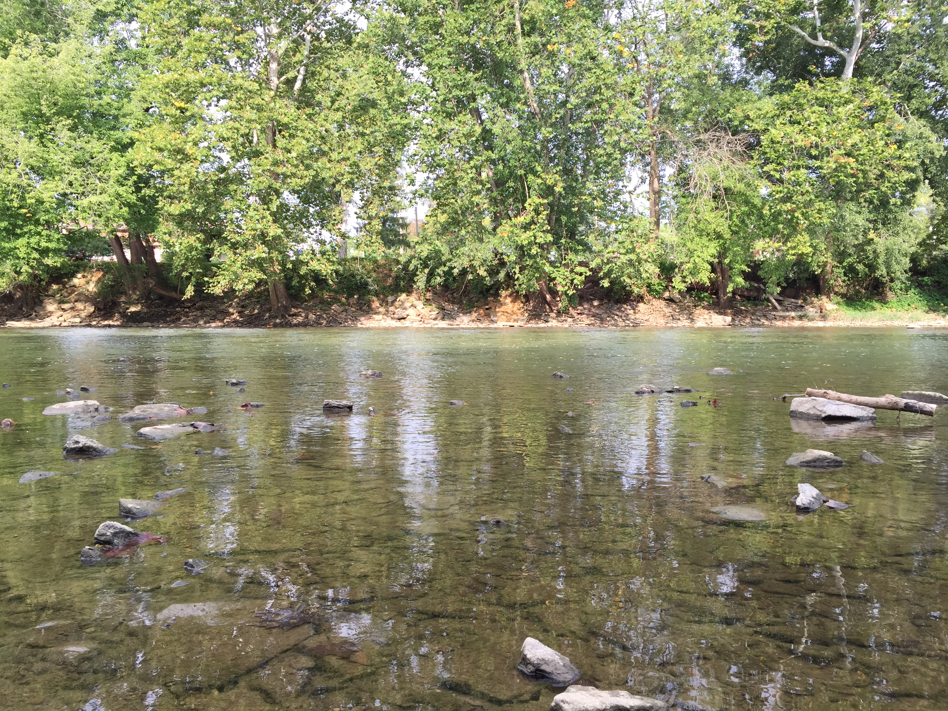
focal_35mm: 29
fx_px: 794
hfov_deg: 61.7
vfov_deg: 48.2
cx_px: 474
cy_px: 356
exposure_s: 1/240
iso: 32
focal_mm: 4.15
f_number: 2.2
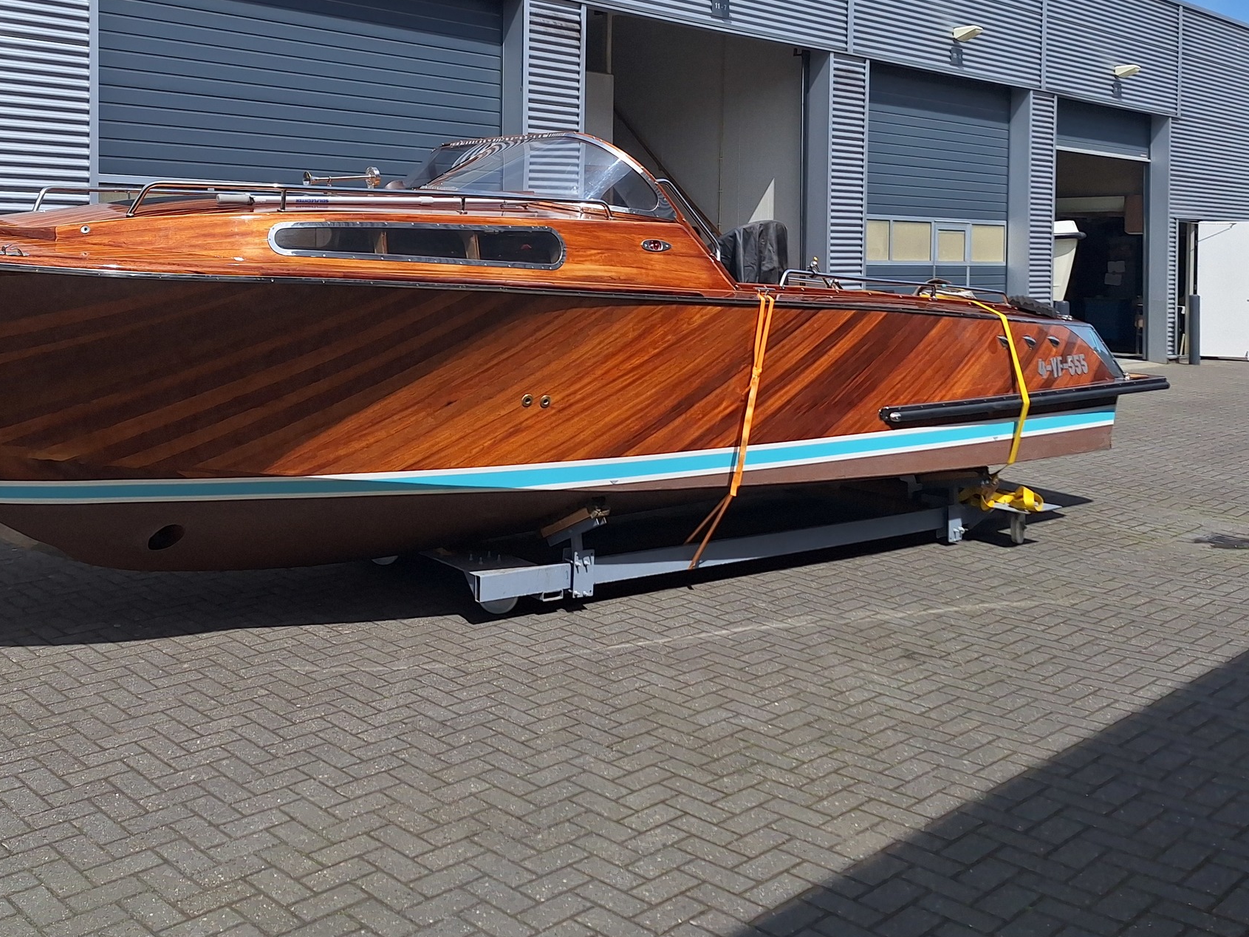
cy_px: 251
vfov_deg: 40.8
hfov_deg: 53.3
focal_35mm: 34
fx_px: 1227
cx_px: 458
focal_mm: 5.54
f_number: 1.8
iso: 40
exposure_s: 1/5495
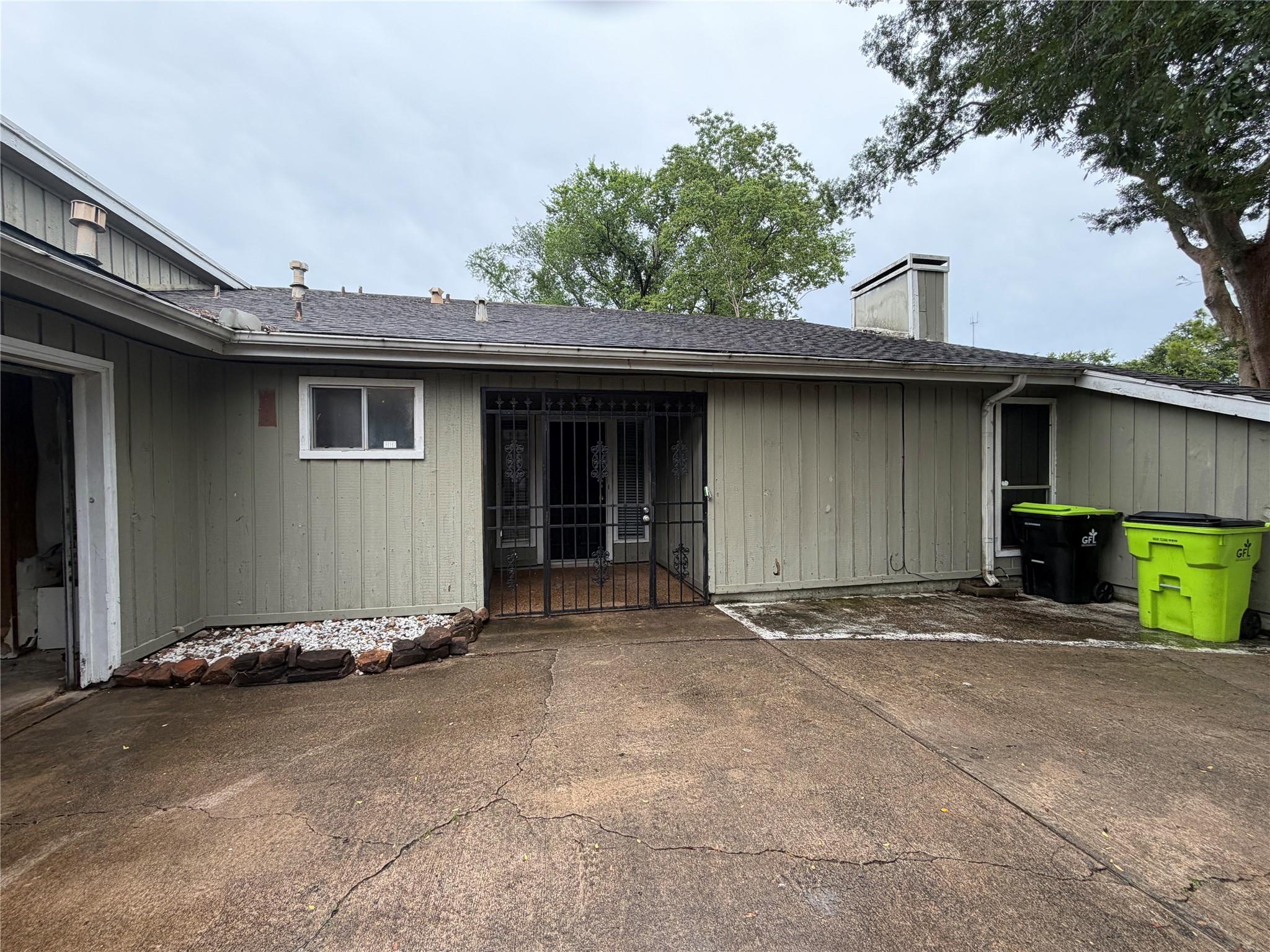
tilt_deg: -1.0
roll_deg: +0.6
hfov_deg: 102.1
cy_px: 476
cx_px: 635
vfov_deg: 85.7
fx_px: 514
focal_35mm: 14
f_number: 2.2
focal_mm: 2.22
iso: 40
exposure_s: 1/239
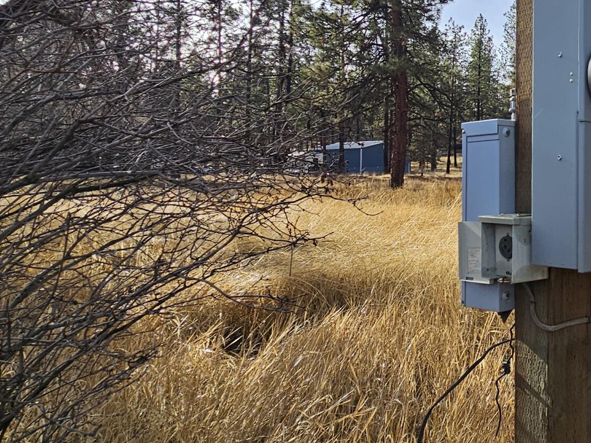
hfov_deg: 44.4
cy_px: 147
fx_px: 598
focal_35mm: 35
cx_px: 596
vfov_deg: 40.2
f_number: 2.2
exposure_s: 1/1325
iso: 50
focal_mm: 2.2
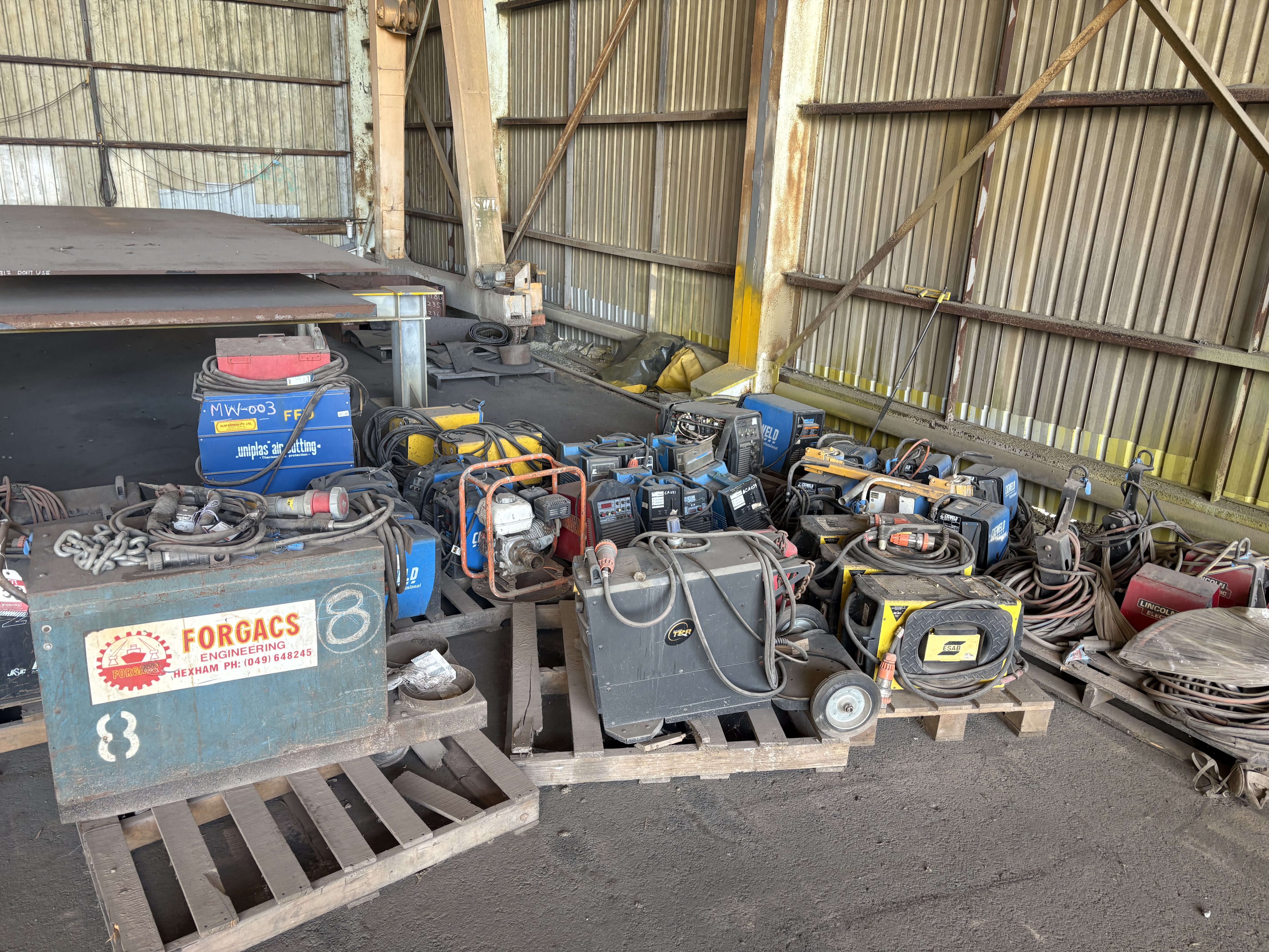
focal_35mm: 26
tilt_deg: -17.3
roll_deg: -2.5
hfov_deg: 67.3
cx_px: 634
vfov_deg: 53.1
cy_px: 476
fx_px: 953
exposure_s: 1/121
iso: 80
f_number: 1.6
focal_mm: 5.96
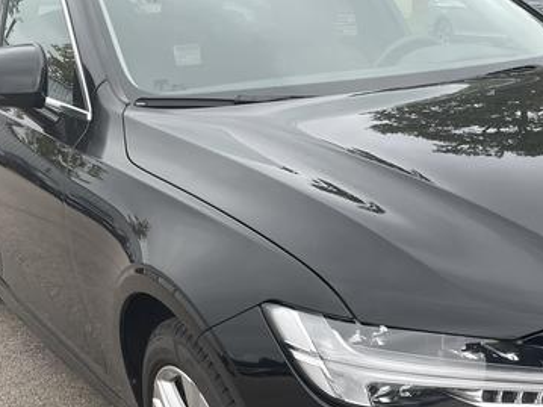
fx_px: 910
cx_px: 452
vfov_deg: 24.4
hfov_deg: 32.1
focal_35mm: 58
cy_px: 380
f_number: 1.6
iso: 32
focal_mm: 4.2
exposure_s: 1/445
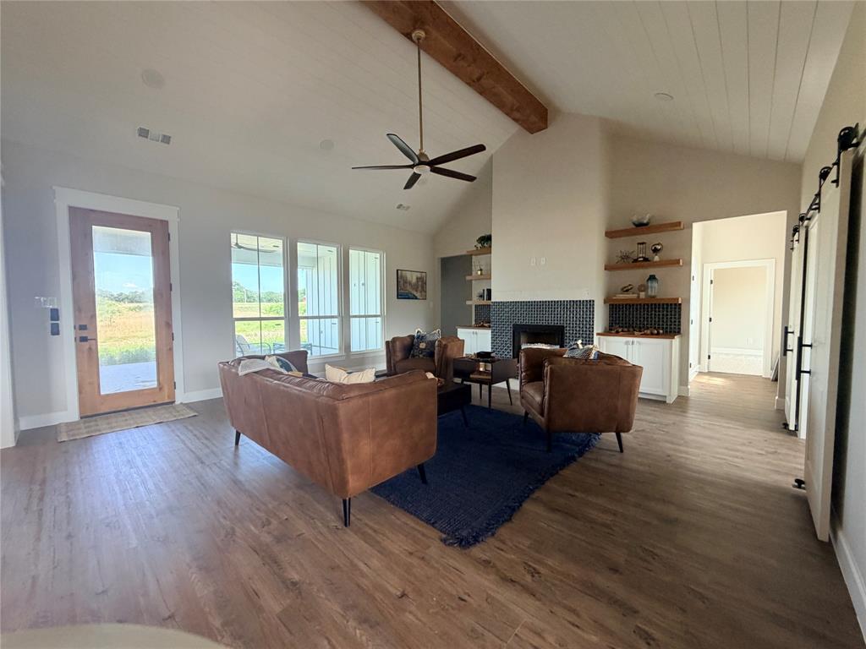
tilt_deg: -2.9
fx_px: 350
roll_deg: +0.3
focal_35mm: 14
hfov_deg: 102.1
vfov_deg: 85.7
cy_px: 324
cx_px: 433
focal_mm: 2.22
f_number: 2.2
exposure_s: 1/121
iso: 250
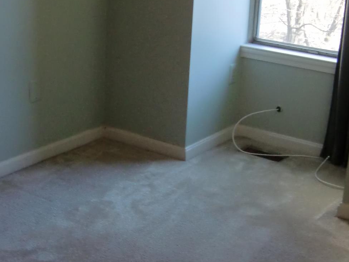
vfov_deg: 24.0
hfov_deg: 31.7
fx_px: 615
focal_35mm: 61
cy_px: 133
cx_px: 160
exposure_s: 1/60
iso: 320
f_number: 3.5
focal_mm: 5.2
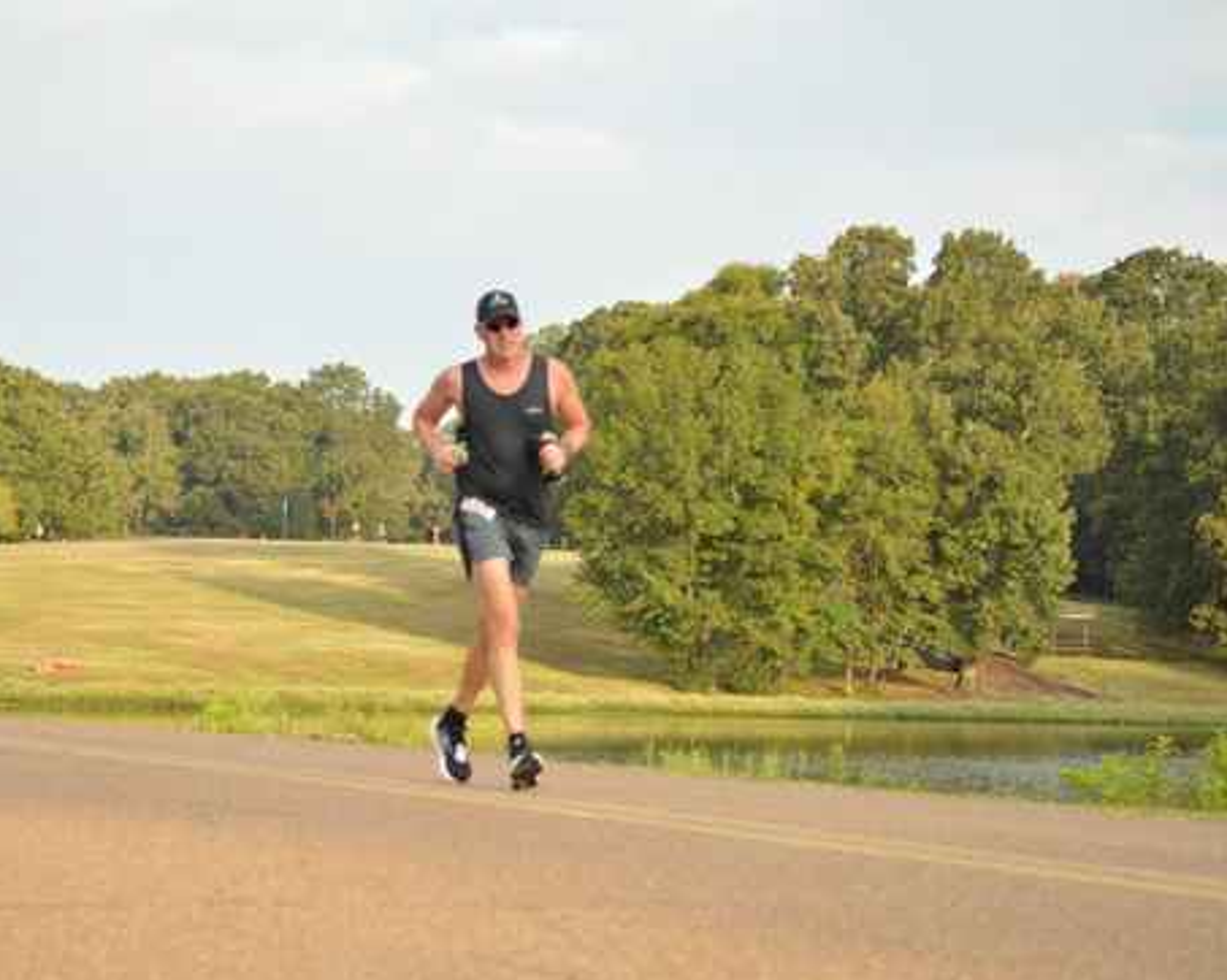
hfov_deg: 18.1
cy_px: 493
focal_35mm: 106
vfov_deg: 14.5
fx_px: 3848
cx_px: 504
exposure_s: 1/1250
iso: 800
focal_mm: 62
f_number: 4.5
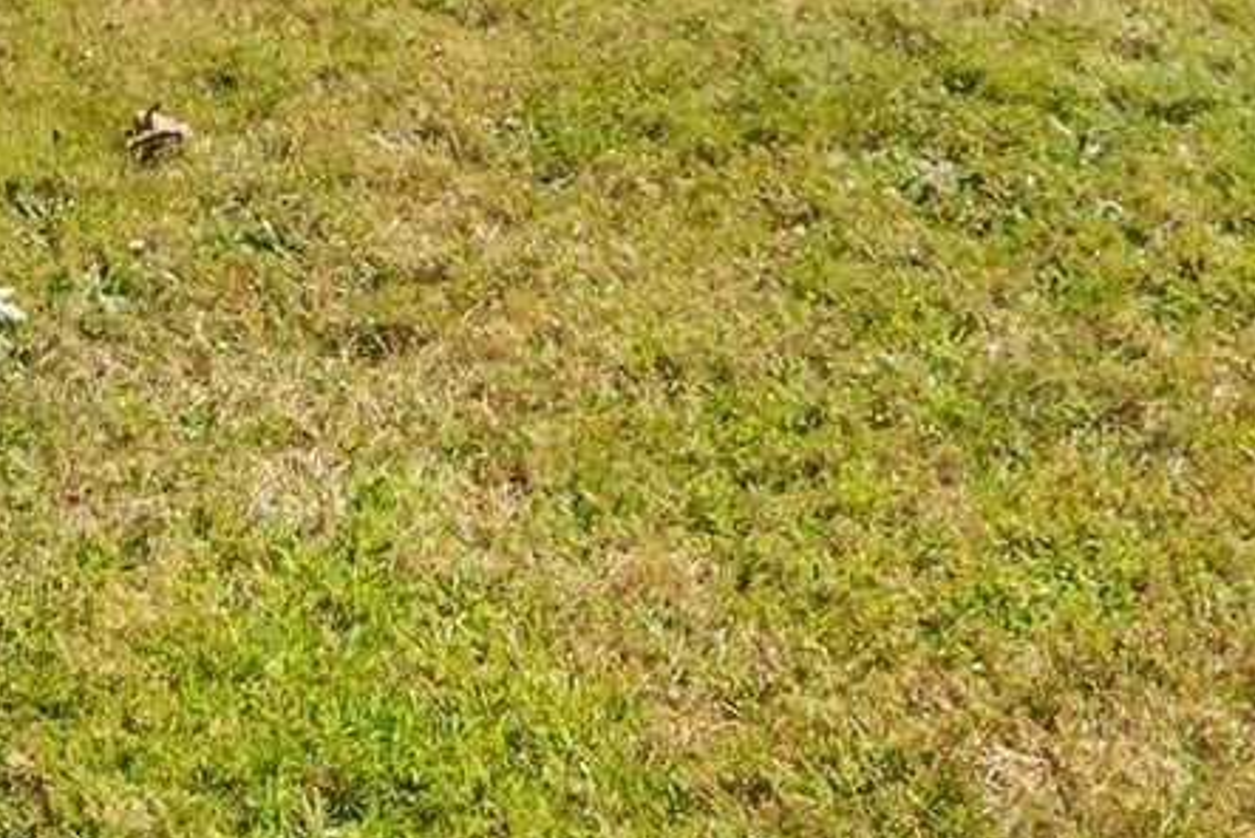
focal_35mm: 97
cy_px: -882
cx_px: 215
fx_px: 3384
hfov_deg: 20.7
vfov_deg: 12.3
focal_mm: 14
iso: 100
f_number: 8
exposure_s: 1/100
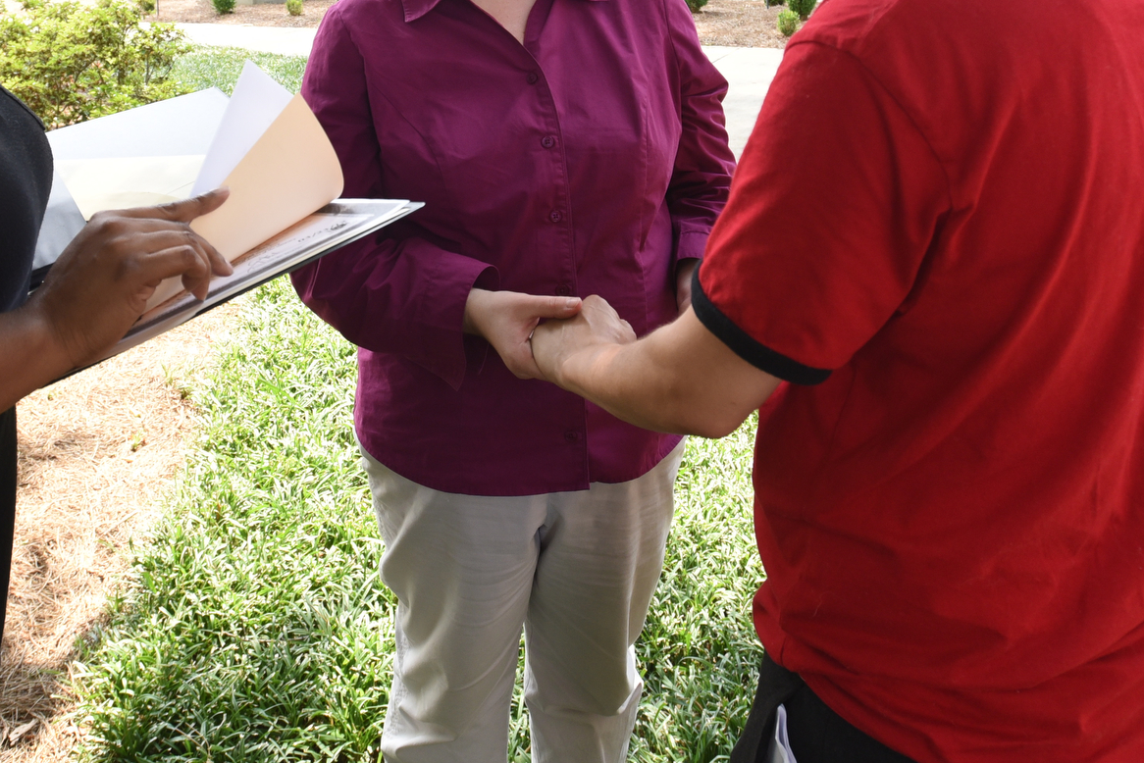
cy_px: 59
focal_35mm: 35
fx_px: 1112
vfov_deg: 35.4
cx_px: 480
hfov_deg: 54.2
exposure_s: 1/320
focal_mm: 17
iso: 640
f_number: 5
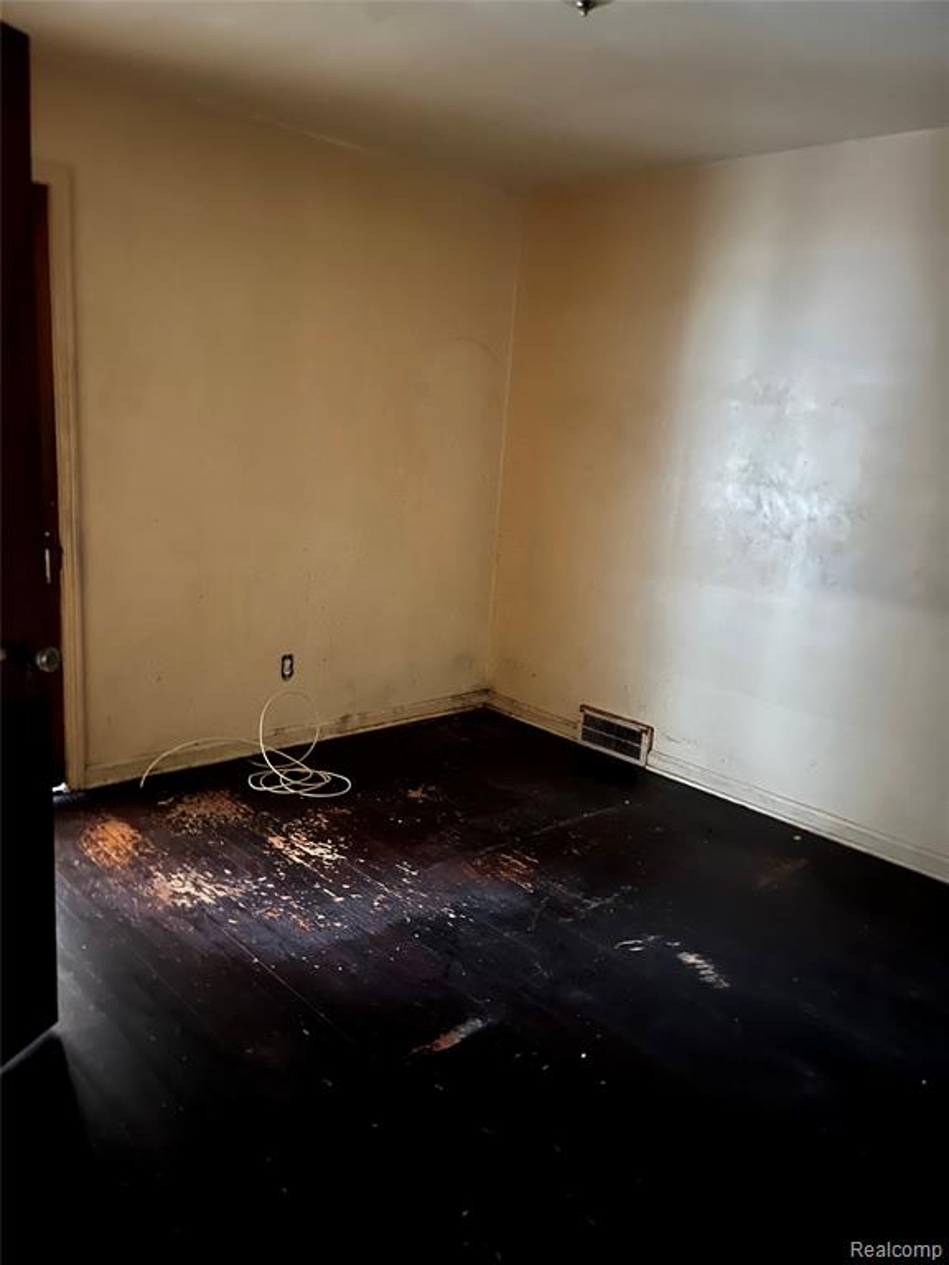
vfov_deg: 67.3
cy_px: 632
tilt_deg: -12.2
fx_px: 950
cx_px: 474
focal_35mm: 26
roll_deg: -5.1
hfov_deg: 53.1
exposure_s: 1/2
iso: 1000
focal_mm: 5.1
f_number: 1.6
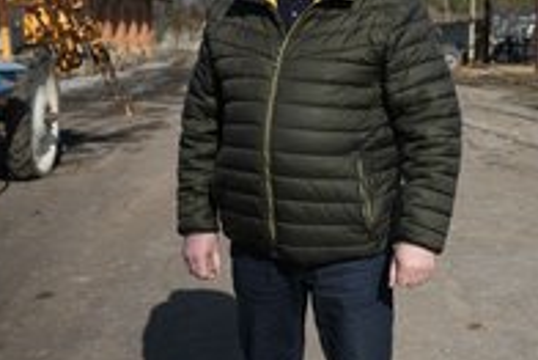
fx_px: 852
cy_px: 56
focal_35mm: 57
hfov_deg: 34.5
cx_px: 387
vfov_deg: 23.4
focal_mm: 28
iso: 200
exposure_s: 1/100
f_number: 3.5
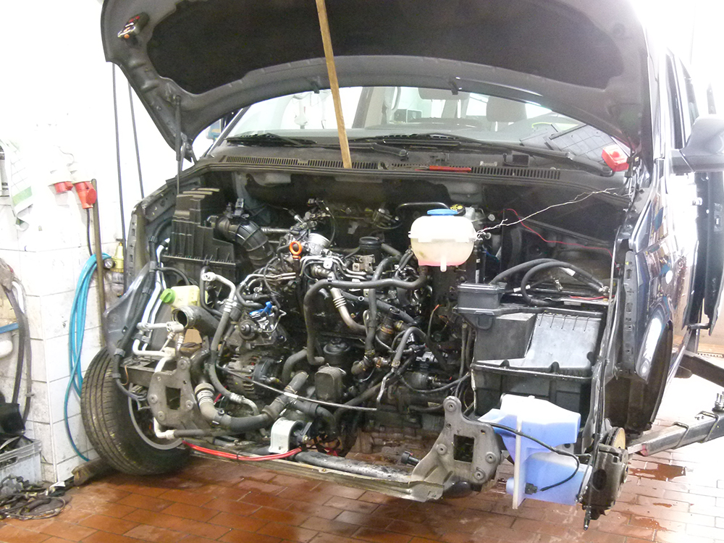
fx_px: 586
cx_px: 362
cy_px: 272
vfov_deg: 49.7
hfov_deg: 63.4
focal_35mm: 28
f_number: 2.9
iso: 400
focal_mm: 5.1
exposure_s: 1/15
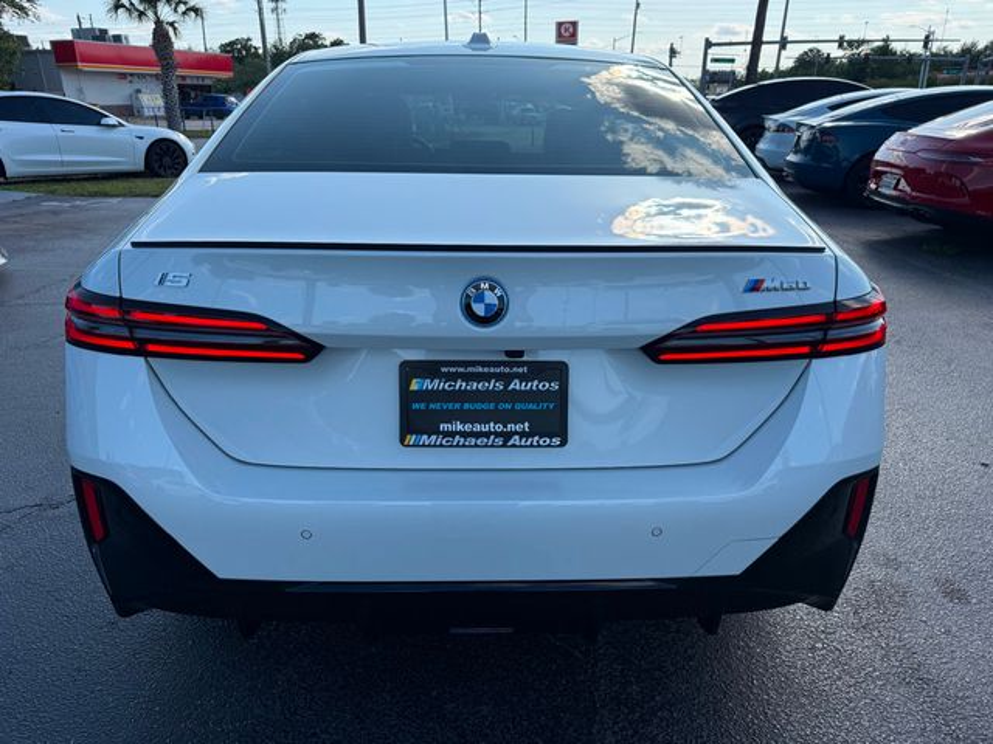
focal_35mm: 24
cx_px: 496
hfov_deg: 71.6
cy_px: 372
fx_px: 688
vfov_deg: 56.8
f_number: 1.78
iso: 100
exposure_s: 1/3425
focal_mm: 6.76
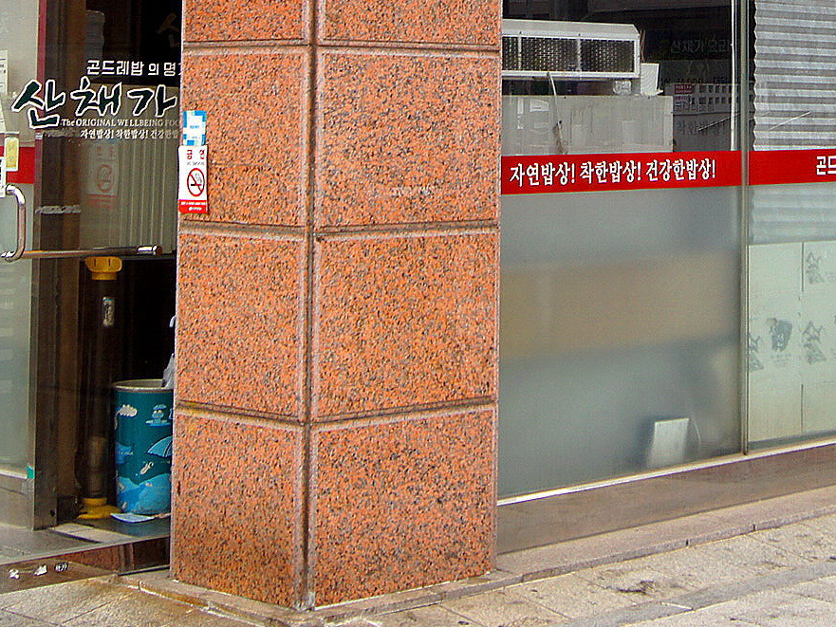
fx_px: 2319
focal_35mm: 96
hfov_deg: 20.3
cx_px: 618
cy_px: -132
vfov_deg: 14.9
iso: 100
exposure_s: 1/80
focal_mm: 24
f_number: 6.3
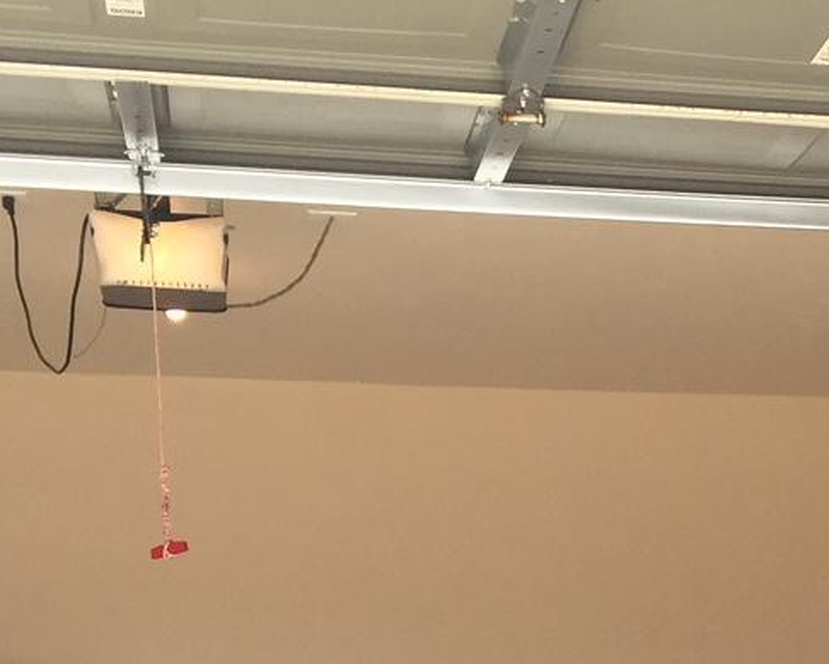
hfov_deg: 19.0
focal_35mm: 95
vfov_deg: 14.9
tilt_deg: -3.6
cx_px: 994
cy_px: 1043
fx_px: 2331
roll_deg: +0.4
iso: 32
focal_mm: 4.15
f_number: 2.2
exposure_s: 1/408
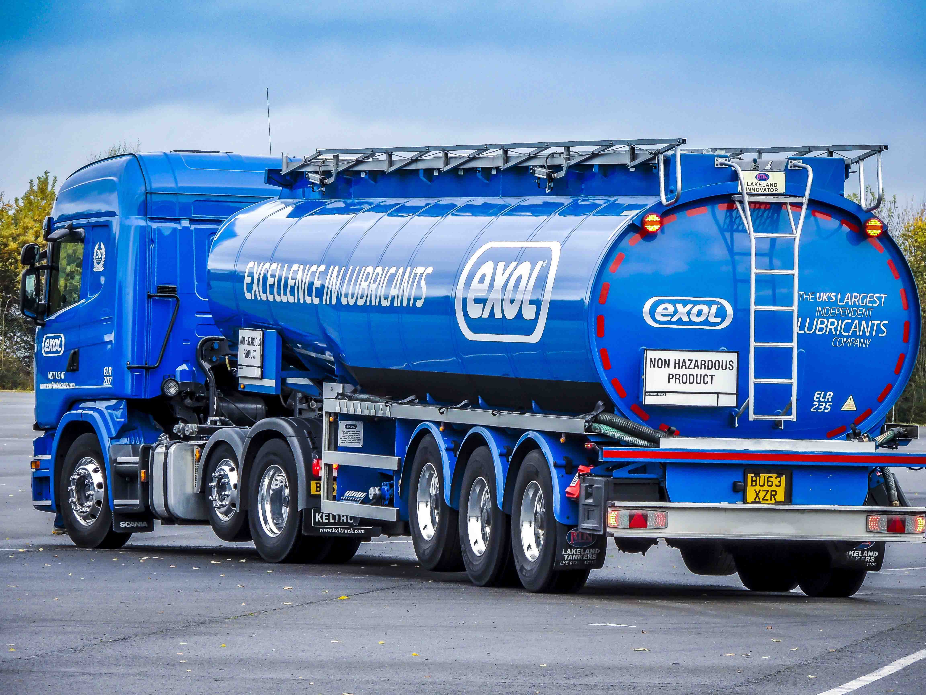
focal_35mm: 300
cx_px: 463
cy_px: 348
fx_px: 8025
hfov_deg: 6.6
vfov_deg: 5.0
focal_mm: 53.5
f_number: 4.8
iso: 250
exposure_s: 1/200
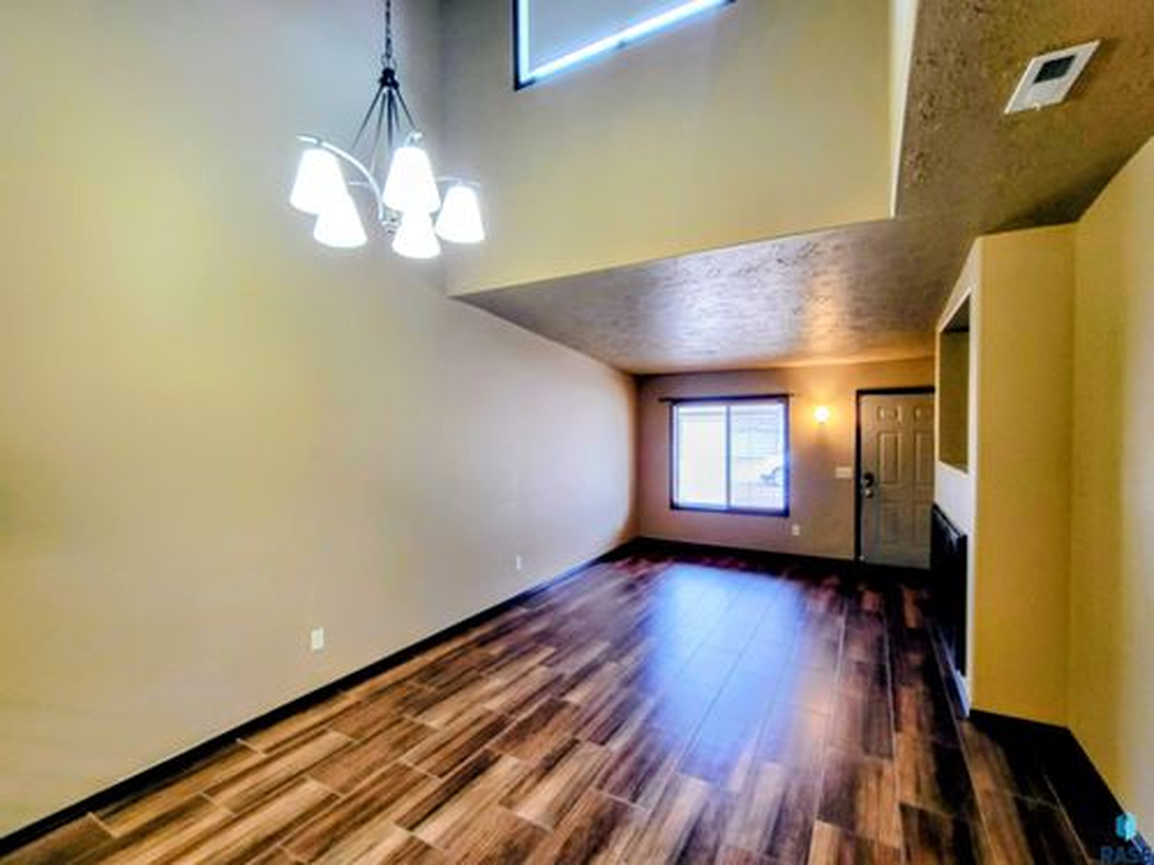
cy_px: 432
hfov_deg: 106.2
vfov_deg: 89.9
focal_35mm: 13
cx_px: 577
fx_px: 433
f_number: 2.2
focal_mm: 2.2
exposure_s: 1/40
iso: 320
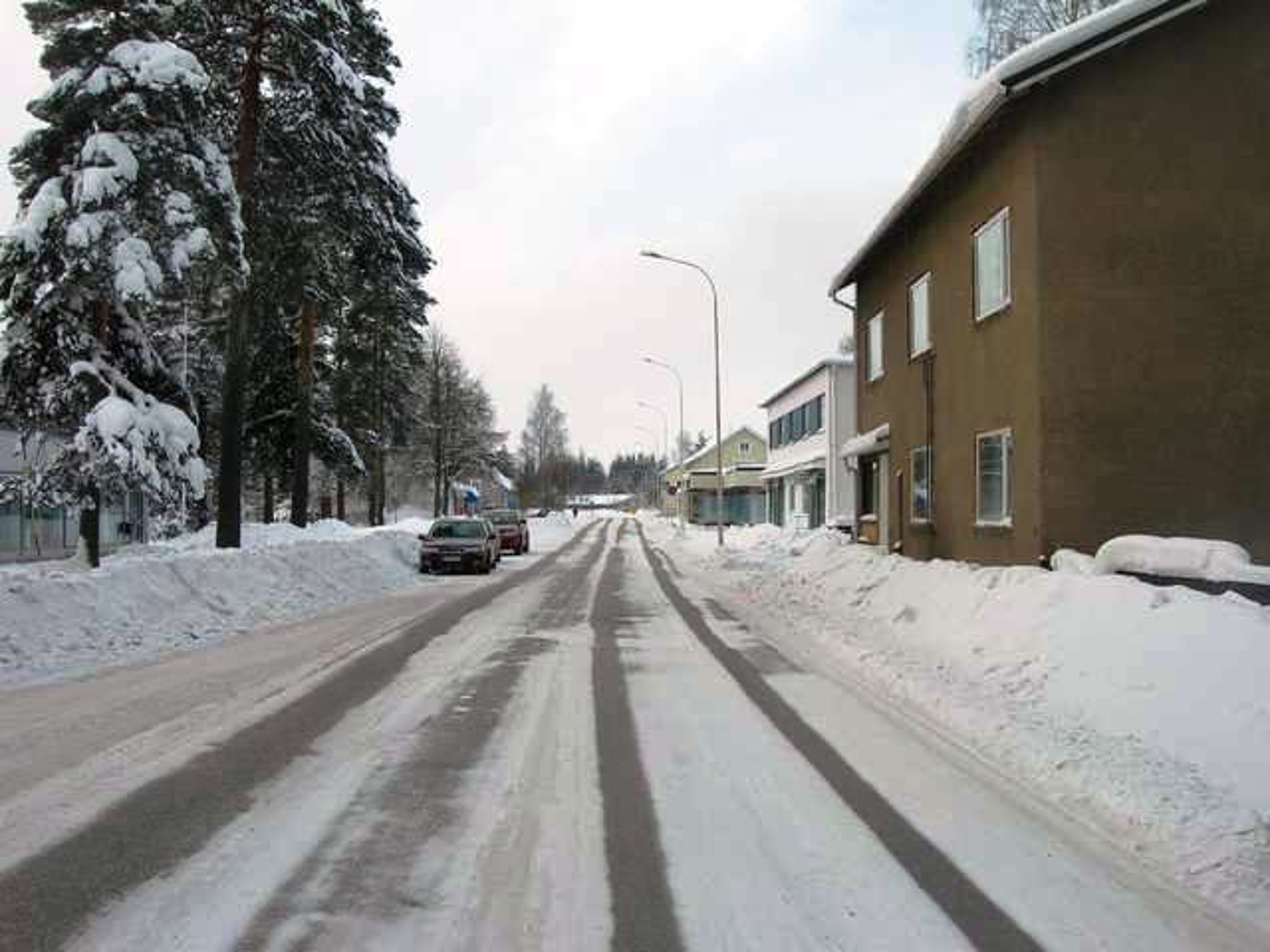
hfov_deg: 49.0
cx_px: 635
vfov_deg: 37.7
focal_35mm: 38
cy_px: 476
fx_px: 1394
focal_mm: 7.8
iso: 50
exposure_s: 1/258
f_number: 4.8
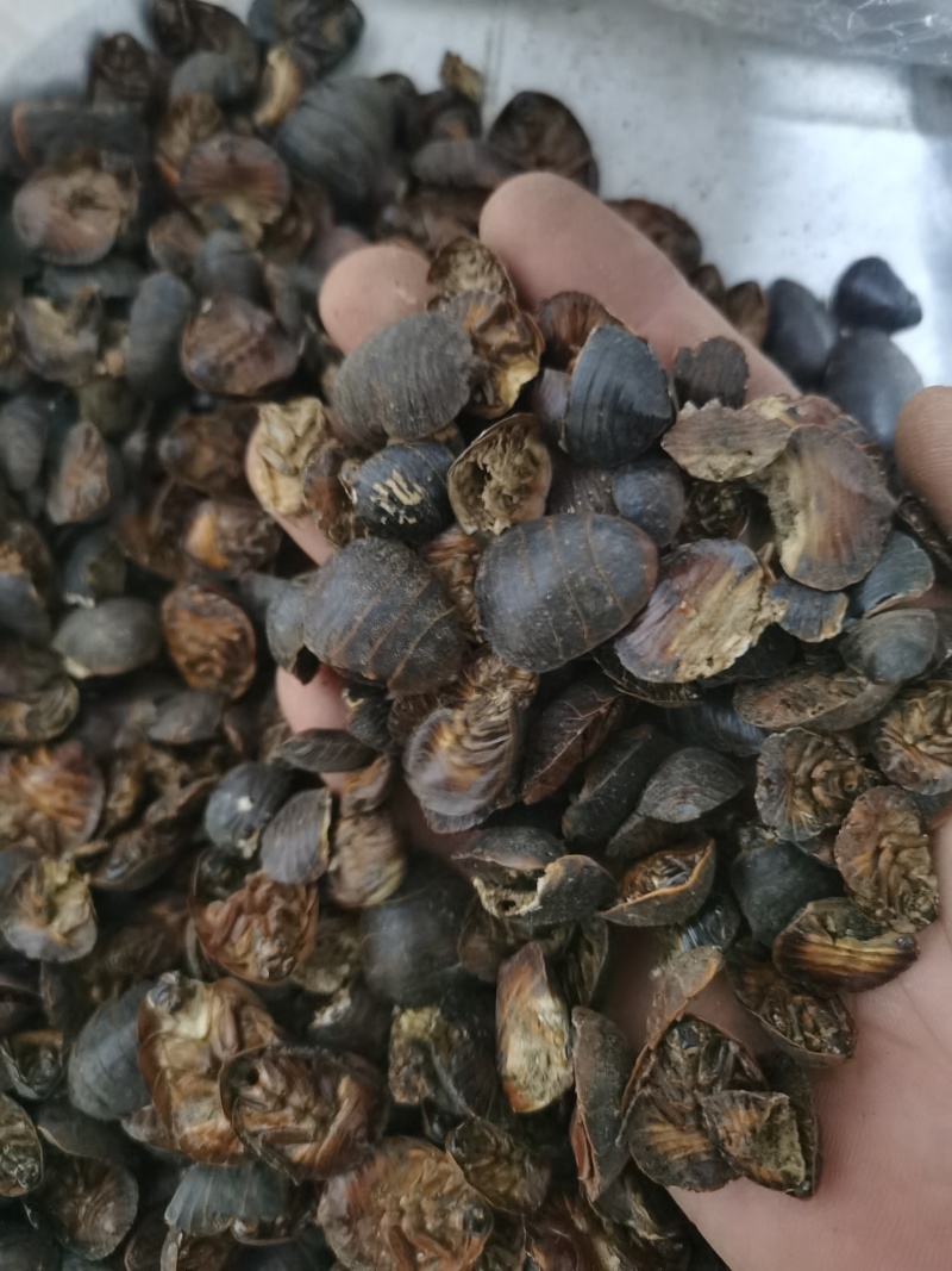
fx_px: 990
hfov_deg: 51.3
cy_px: 636
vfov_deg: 65.3
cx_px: 476
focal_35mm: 27
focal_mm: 5.58
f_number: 1.8
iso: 640
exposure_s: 1/20
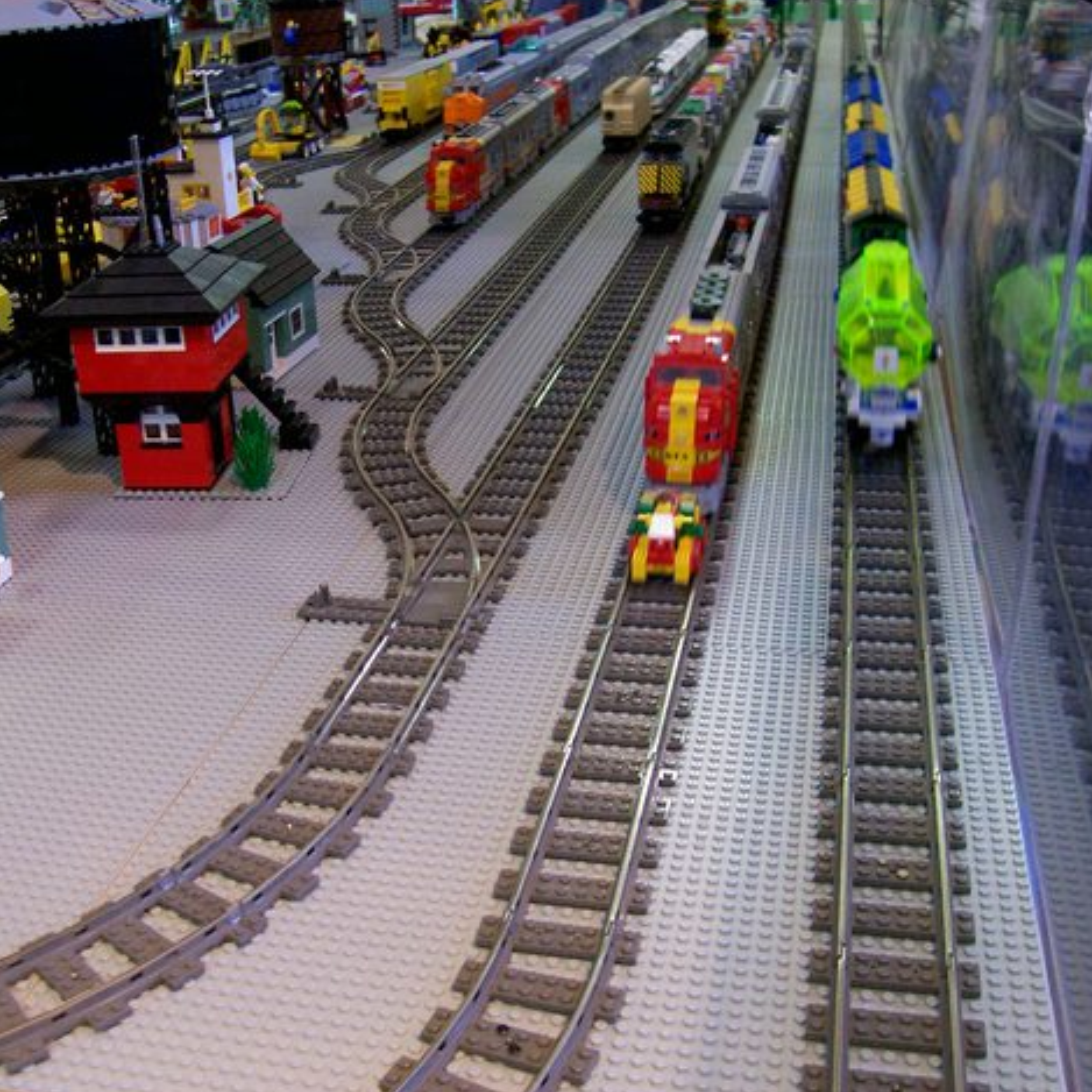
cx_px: 480
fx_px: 1463
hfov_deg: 40.9
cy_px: 545
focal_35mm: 41
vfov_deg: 40.9
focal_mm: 5.6
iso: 160
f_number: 2.7
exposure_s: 1/29.4
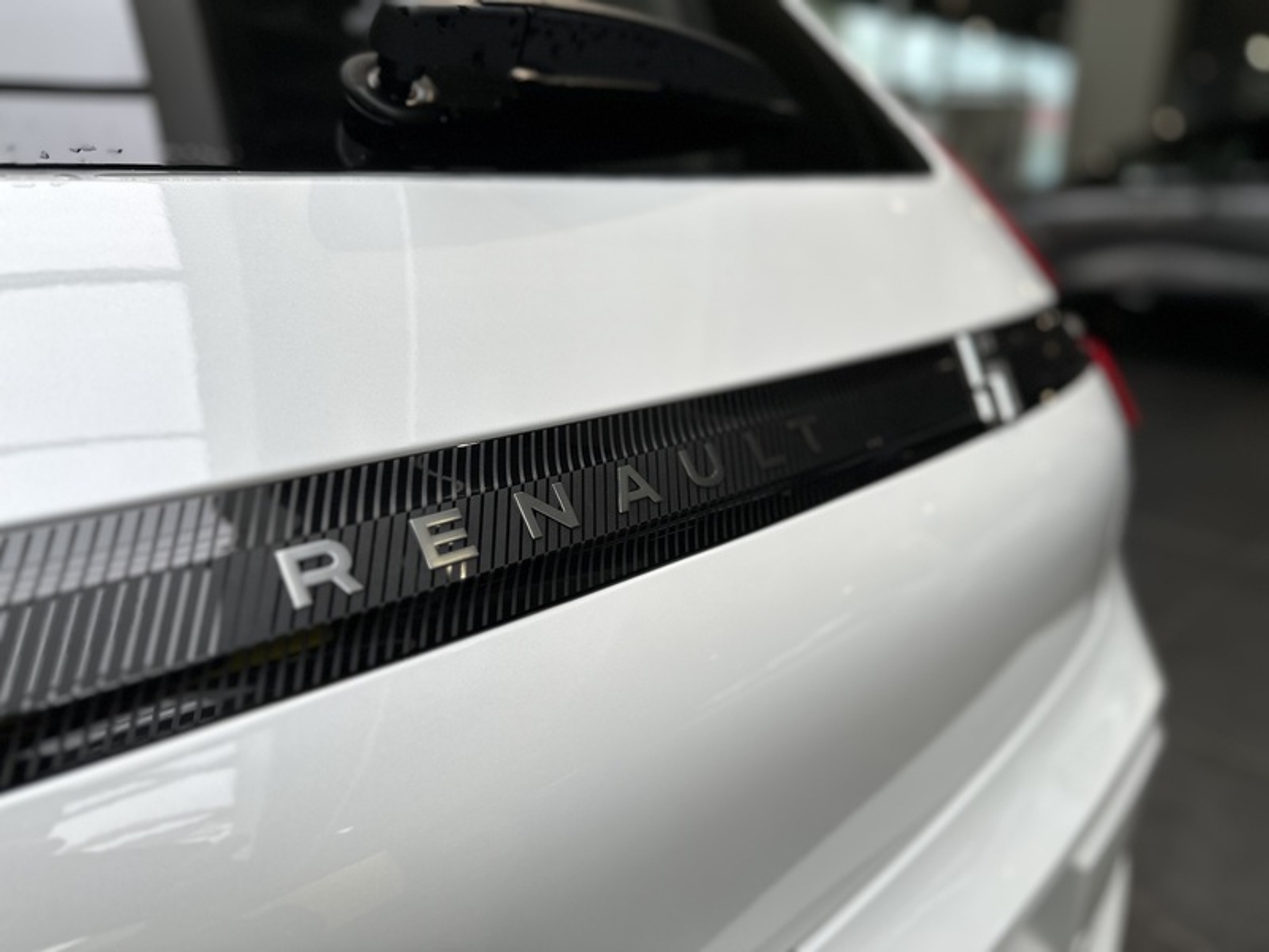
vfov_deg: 56.8
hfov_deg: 71.6
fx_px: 880
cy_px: 476
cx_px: 634
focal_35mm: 24
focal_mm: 6.86
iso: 80
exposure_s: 1/368
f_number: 1.78
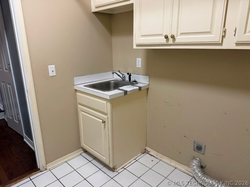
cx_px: 125
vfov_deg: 56.8
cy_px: 94
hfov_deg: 71.6
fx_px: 173
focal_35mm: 24
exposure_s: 1/69
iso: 200
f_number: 1.78
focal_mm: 6.76
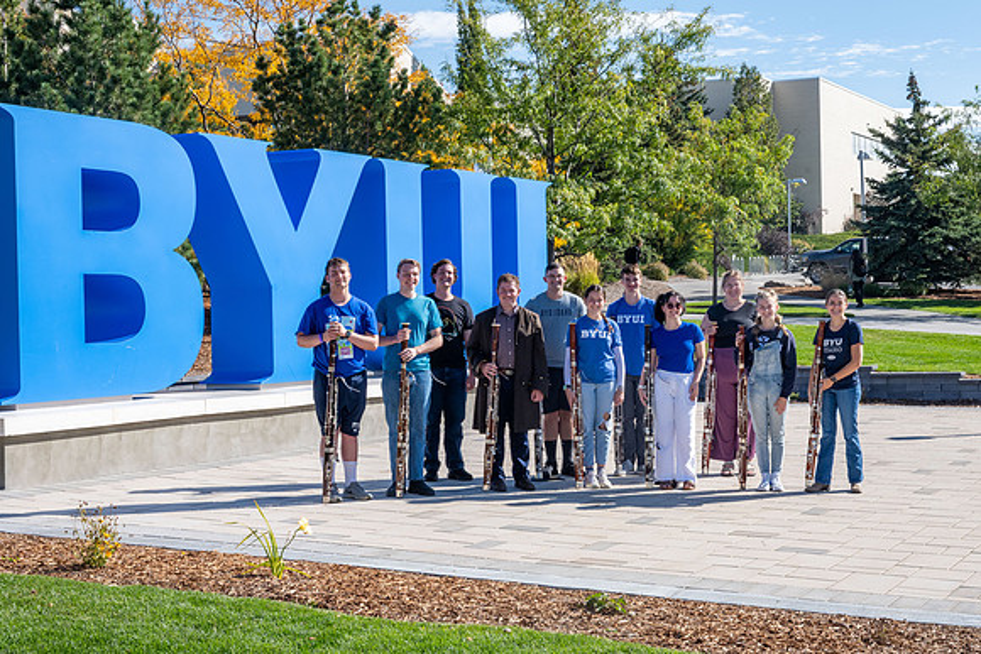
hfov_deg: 34.6
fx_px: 1568
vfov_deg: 23.6
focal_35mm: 58
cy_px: 327
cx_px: 588
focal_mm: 48
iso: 320
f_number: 10
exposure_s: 1/200
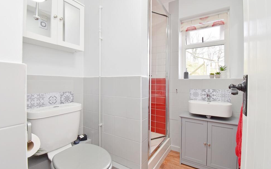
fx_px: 118
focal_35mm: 16
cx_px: 130
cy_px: 82
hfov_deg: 97.8
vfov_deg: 71.2
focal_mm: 10
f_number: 13
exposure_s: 1/20
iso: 400
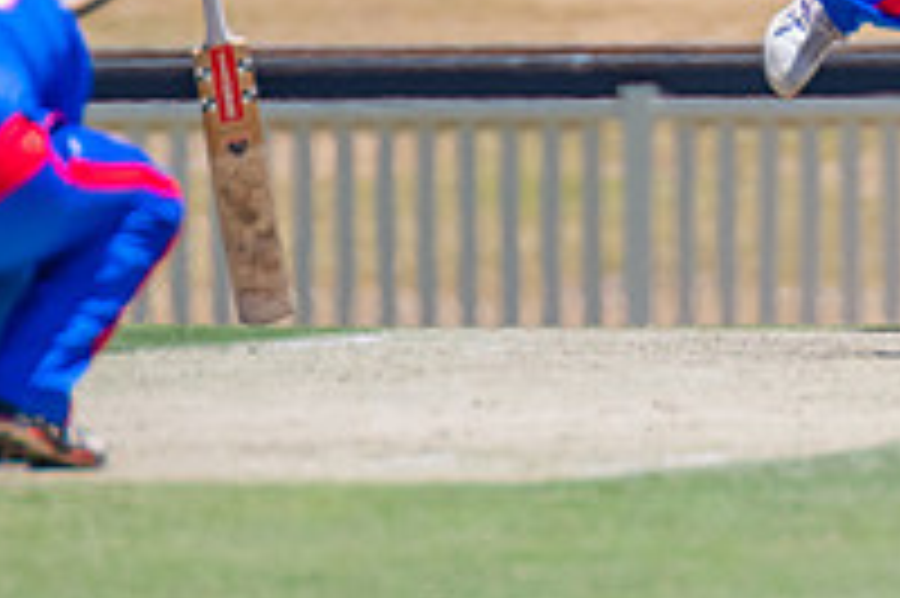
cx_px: 1057
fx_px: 61748
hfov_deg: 0.8
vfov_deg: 0.6
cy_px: 92
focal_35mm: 2472
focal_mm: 600
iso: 800
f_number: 5.6
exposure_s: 1/2000
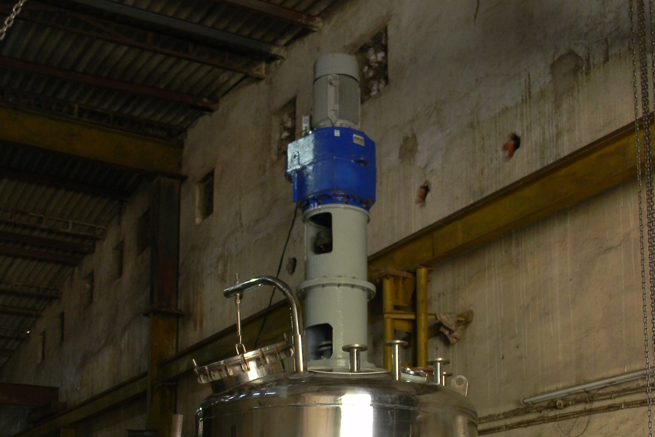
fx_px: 910
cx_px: 327
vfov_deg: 25.7
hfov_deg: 39.6
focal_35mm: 50
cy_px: 434
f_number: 3.7
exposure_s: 1/30
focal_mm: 6.4
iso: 198
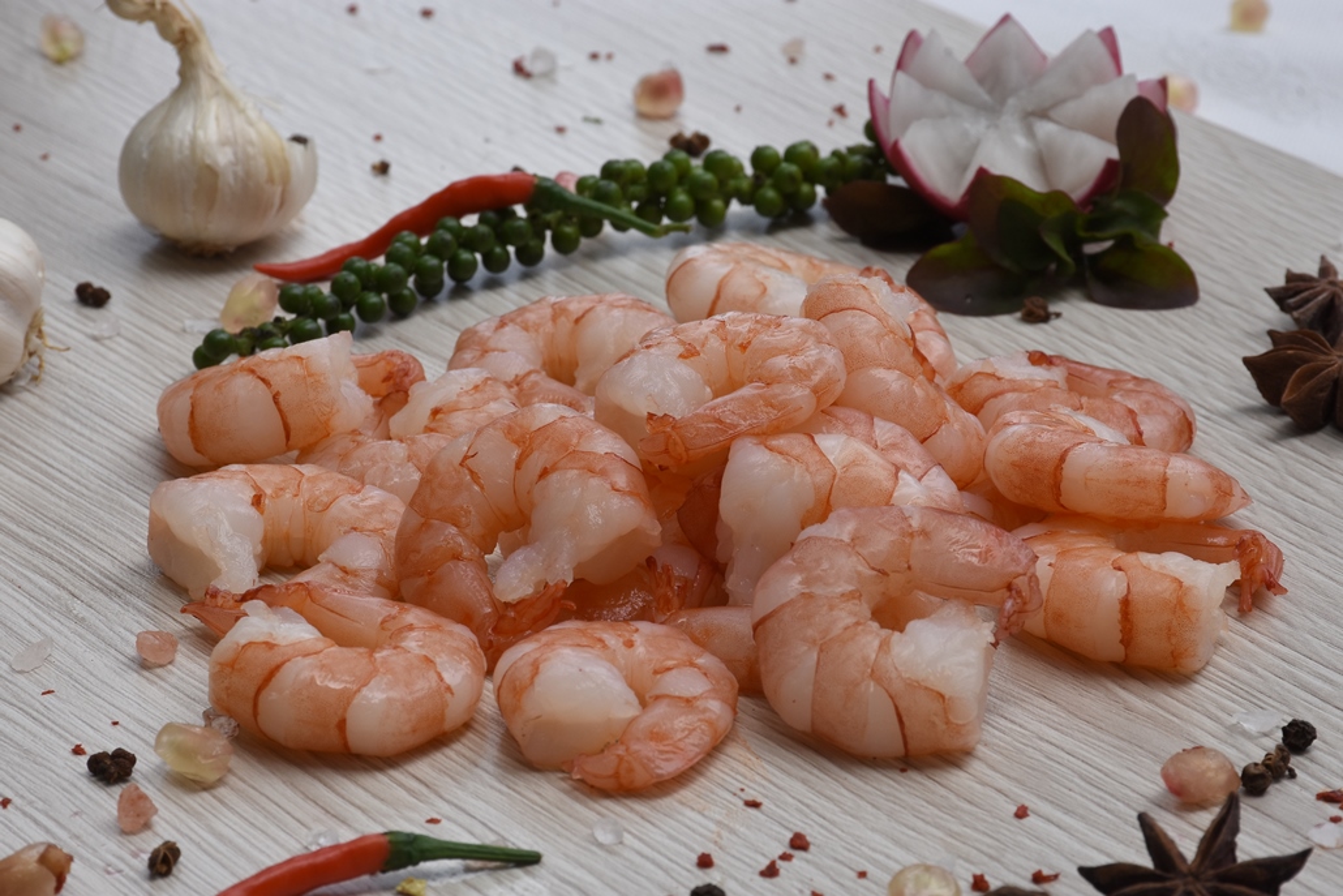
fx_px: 5876
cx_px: 672
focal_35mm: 158
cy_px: 448
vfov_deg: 8.7
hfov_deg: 13.0
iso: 400
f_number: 14
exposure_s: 1/200
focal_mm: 105
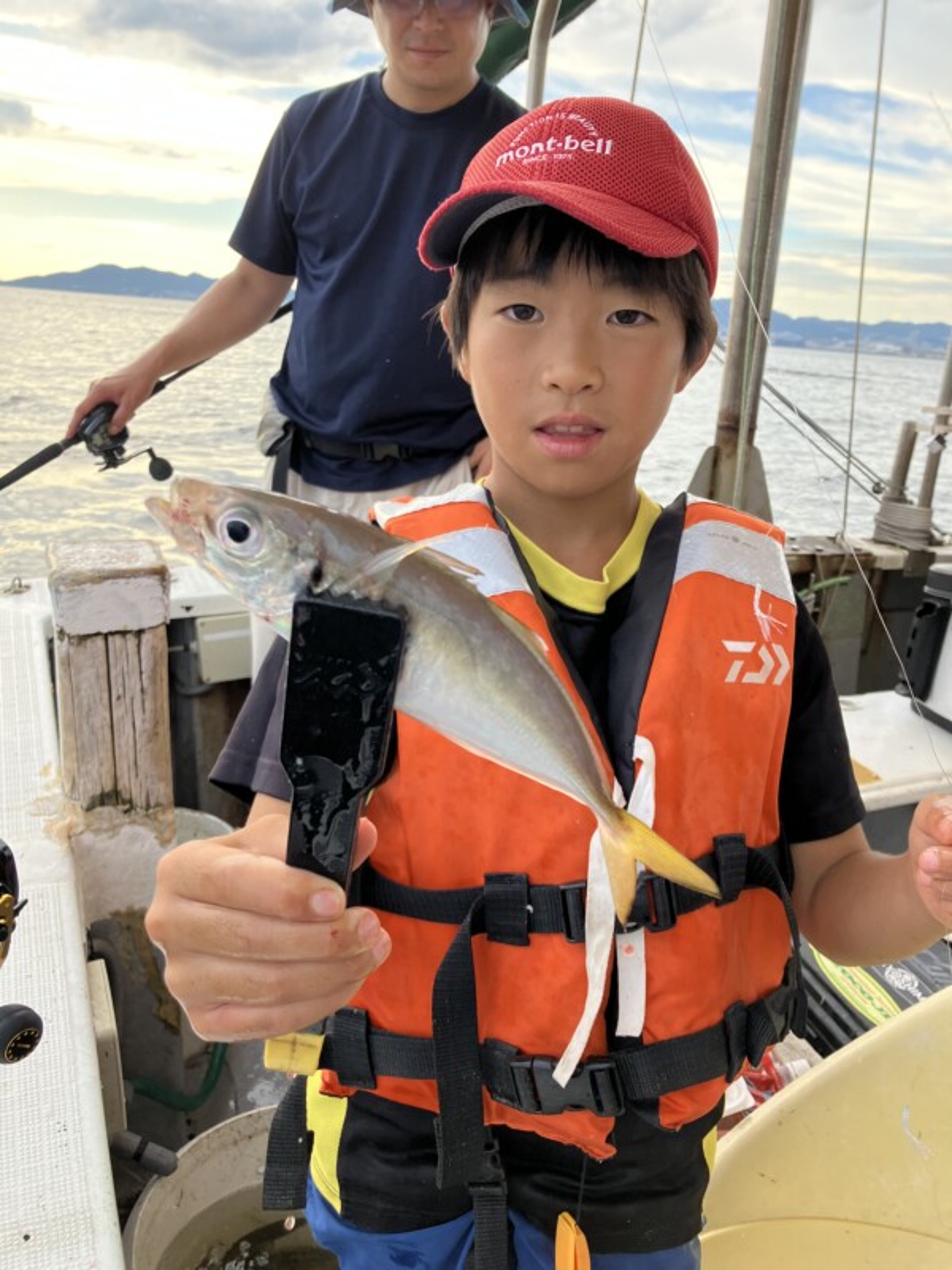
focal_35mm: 28
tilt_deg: -15.4
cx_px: 476
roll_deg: -5.5
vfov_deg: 63.4
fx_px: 1027
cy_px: 635
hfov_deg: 49.7
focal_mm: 3.99
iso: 32
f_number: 1.8
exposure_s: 1/223
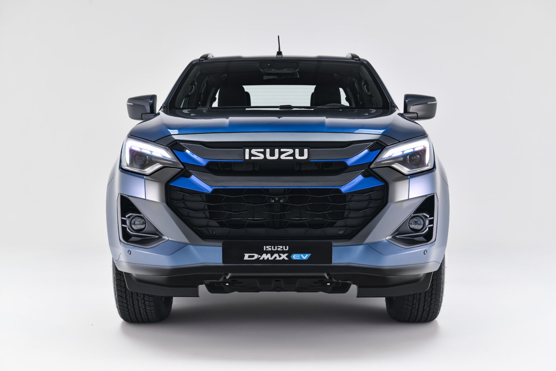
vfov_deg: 28.1
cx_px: 278
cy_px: 186
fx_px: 741
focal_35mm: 48
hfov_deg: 41.1
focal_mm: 48
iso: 200
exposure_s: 1/3
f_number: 8
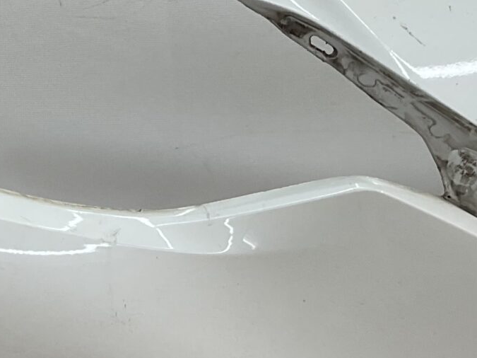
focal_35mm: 110
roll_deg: -8.9
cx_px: 184
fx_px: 1516
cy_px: 368
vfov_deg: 13.3
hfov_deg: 17.9
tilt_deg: -21.2
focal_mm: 3
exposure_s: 1/158
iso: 16
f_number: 1.8
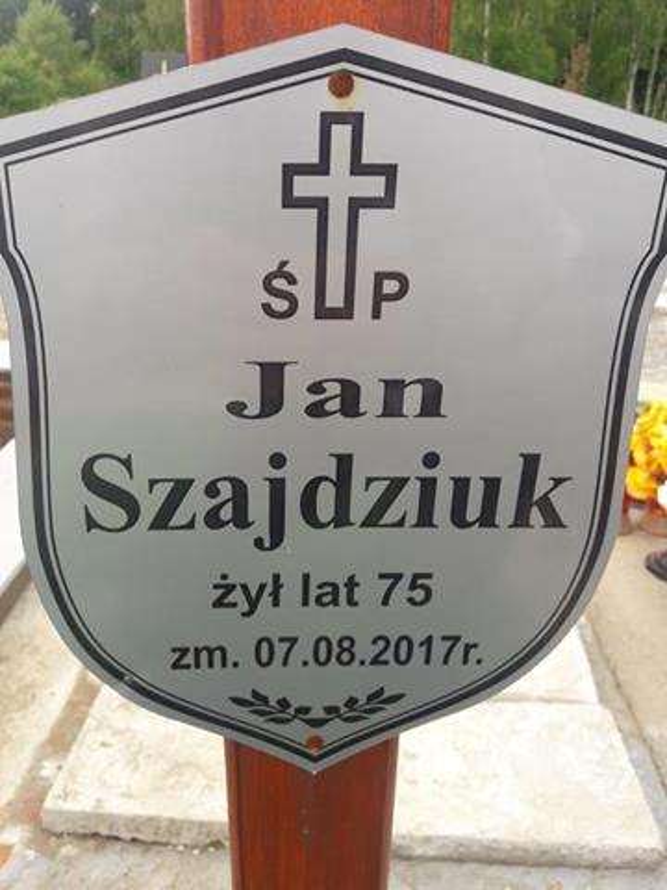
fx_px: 719
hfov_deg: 49.7
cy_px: 445
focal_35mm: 28
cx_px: 334
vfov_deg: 63.4
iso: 40
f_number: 1.9
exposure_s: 1/467
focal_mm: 3.7
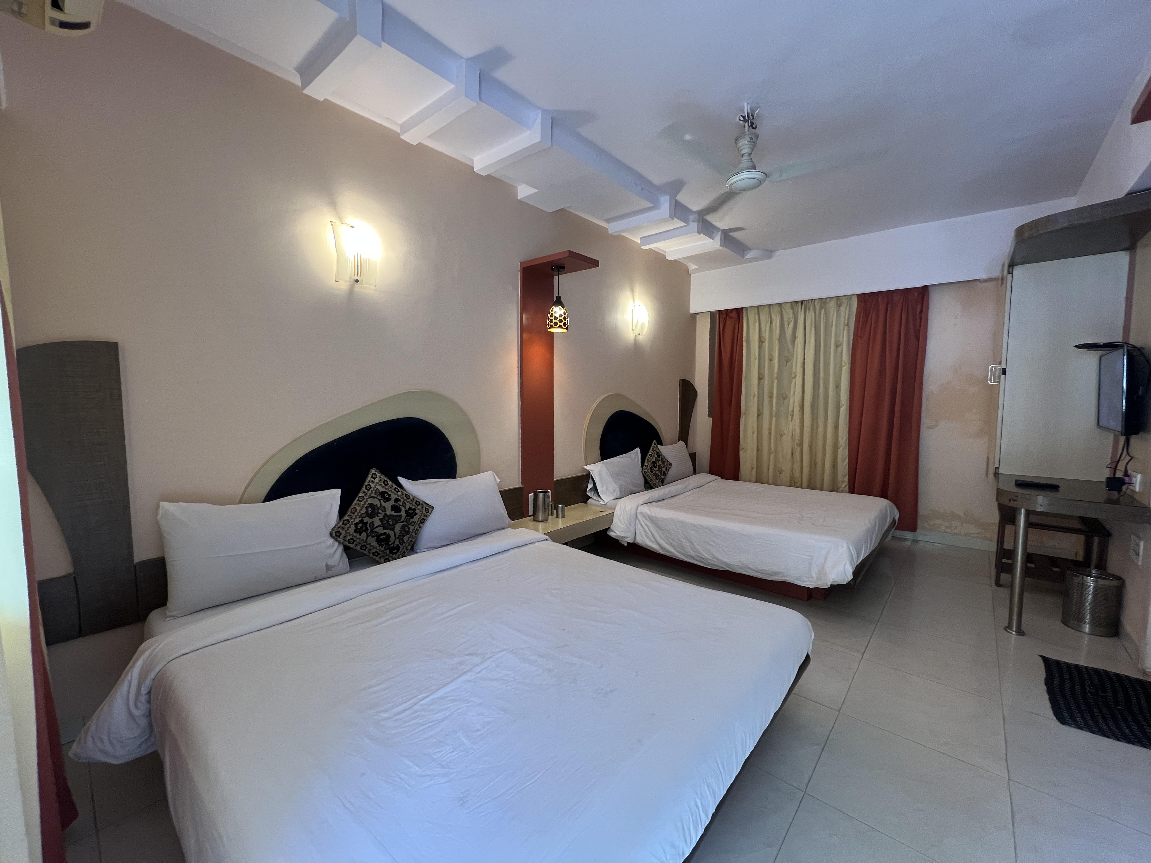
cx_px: 576
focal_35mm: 13
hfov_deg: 106.2
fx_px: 432
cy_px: 432
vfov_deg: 89.9
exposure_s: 1/100
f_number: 1.8
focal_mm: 1.57
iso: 200
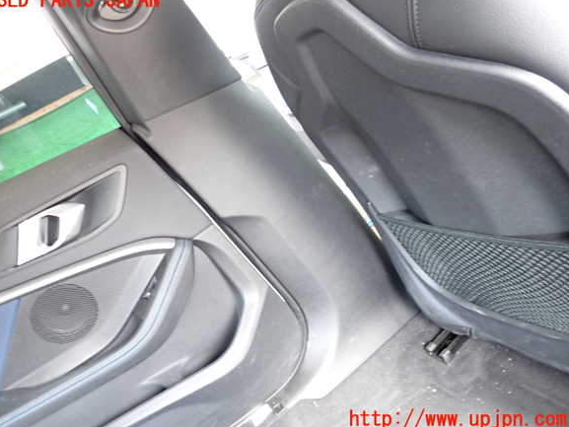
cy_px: 210
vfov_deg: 53.1
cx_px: 276
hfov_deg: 67.3
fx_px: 427
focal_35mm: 26
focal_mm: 4.5
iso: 500
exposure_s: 1/30
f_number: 2
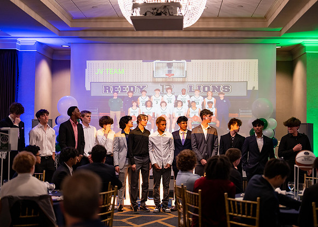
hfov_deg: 36.0
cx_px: 159
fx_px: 489
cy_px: 114
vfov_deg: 26.1
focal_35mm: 54
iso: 1000
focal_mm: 50
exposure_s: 1/320
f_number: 1.2
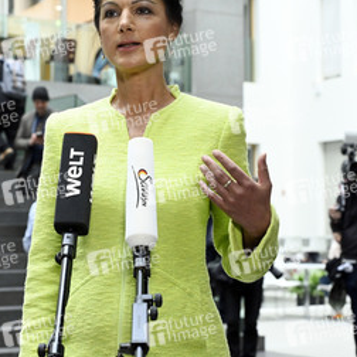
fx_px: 957
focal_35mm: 82
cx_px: 142
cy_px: 153
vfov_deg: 21.1
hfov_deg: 21.1
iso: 5000
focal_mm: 54
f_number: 5
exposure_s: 1/500
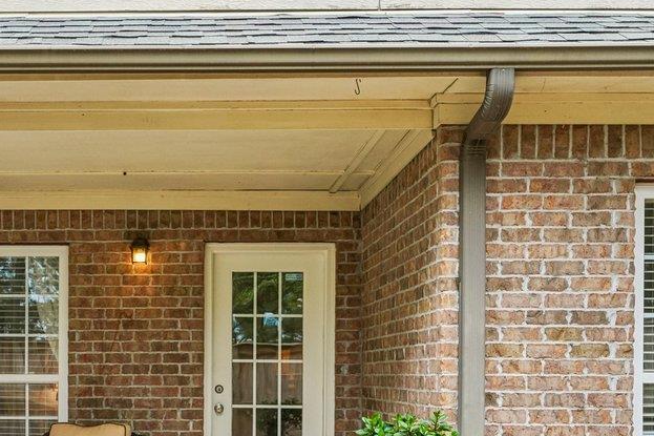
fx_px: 835
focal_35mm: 46
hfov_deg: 41.5
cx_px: 167
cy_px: 380
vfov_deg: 28.3
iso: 400
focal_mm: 14
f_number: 8
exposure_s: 1/160
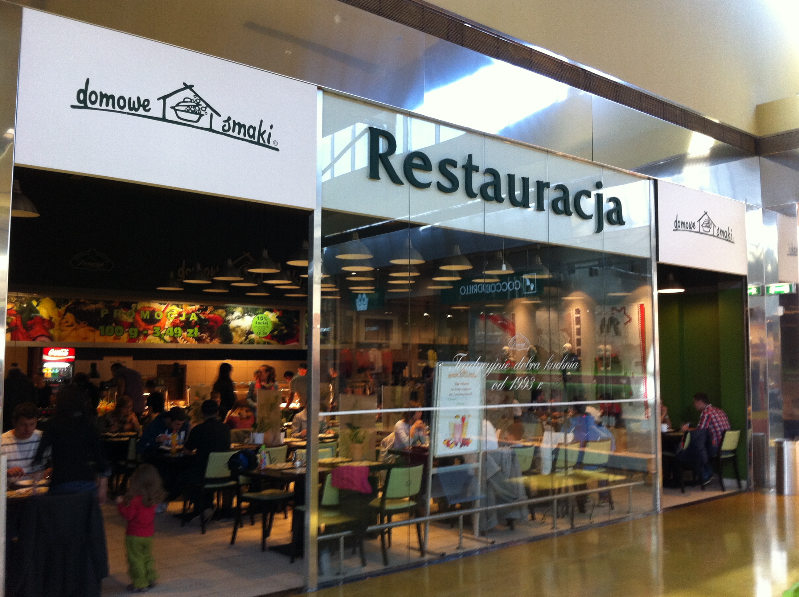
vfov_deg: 40.6
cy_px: 298
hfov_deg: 52.7
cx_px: 400
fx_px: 807
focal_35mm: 35
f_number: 2.8
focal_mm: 3.85
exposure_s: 1/15
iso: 100
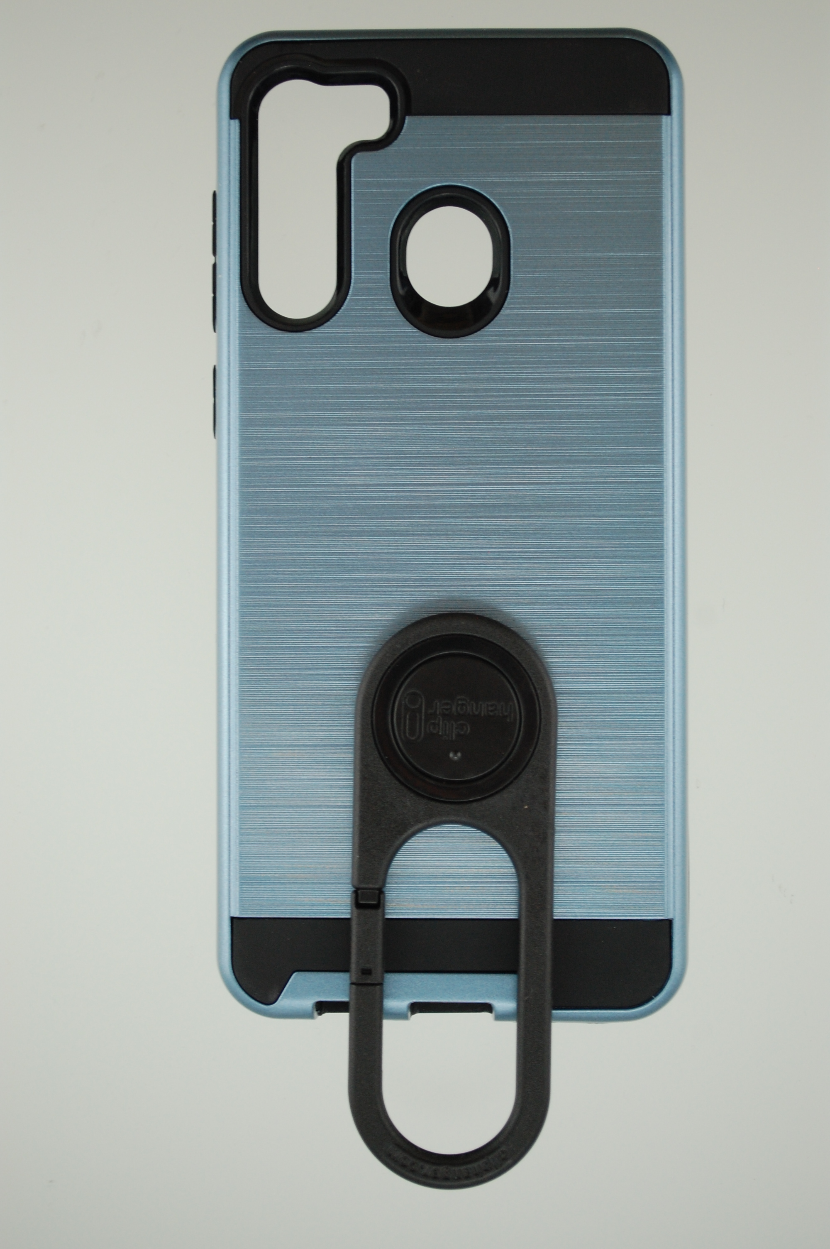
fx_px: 1975
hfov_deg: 23.7
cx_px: 415
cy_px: 624
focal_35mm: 57
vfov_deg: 35.1
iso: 500
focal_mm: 38
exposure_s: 1/30
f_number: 5.3
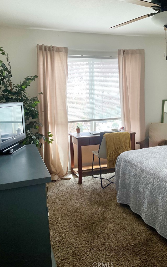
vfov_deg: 61.2
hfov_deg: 40.6
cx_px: 88
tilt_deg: -8.7
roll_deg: +1.2
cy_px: 134
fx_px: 226
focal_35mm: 31
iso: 64
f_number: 1.8
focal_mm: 3
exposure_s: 1/112
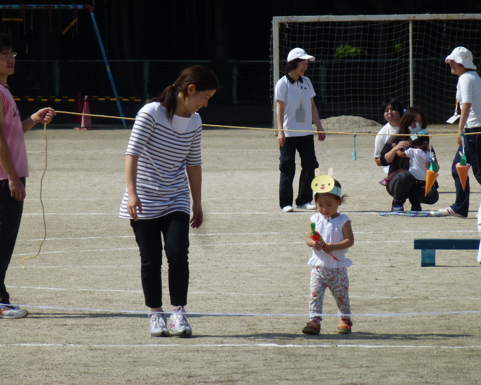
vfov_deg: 4.9
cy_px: 193
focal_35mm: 317
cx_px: 244
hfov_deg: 6.1
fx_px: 4513
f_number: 5.7
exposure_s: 1/800
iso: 100
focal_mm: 54.5
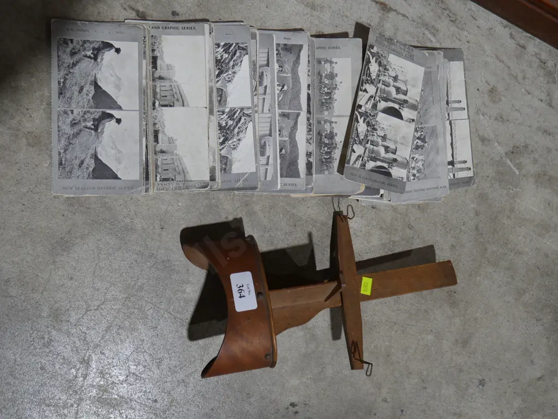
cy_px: 210
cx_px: 279
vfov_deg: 39.7
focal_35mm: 36
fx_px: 580
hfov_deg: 51.4
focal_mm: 18
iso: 200
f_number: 4
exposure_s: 1/60
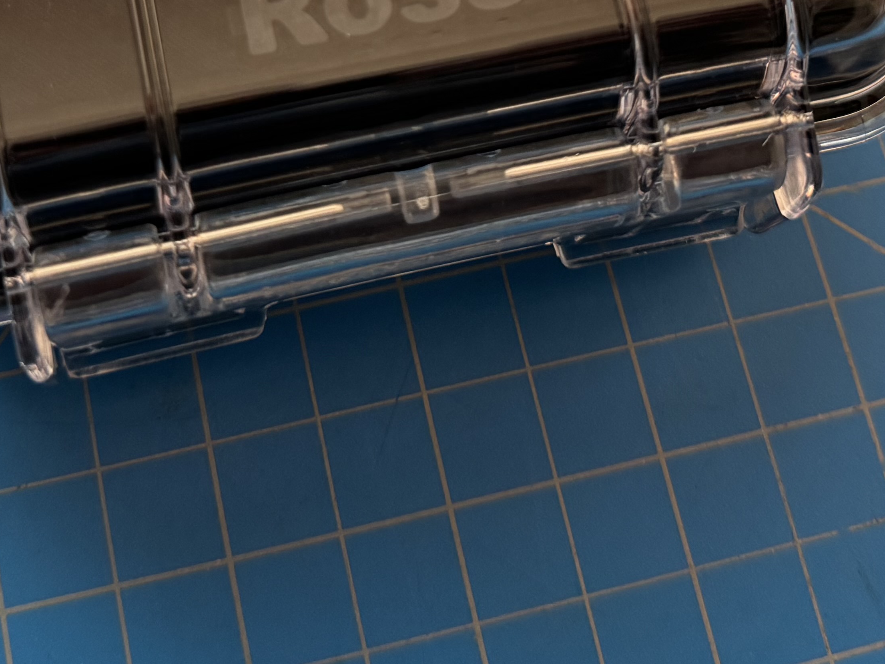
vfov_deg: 22.0
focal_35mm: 62
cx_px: 389
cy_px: -119
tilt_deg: -67.1
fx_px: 1585
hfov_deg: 31.2
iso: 320
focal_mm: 6.76
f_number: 1.78
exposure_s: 1/60
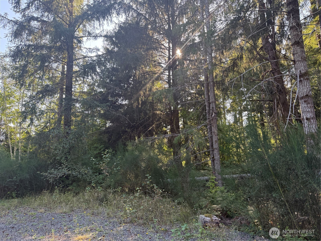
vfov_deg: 56.8
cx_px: 160
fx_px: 223
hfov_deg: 71.6
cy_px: 120
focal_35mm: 24
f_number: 1.78
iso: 125
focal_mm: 6.76
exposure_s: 1/232
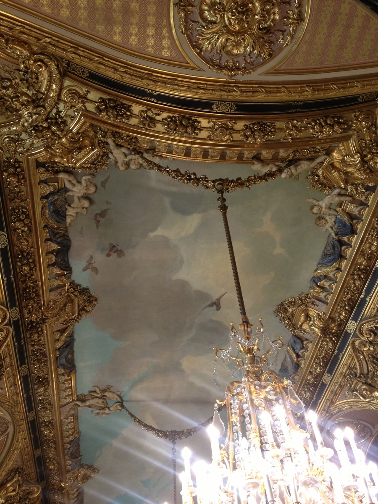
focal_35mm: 35
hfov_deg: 40.7
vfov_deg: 52.6
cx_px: 189
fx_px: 510
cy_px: 252
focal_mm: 4.28
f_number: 2.4
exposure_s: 1/20
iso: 100
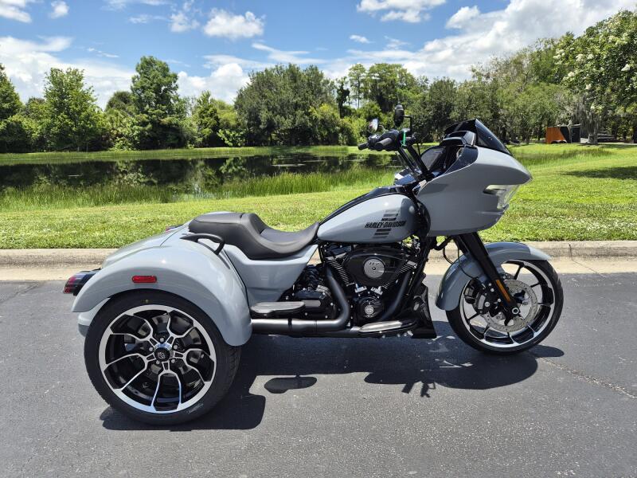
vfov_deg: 58.9
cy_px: 239
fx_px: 423
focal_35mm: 23
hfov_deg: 73.9
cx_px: 318
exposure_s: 1/3688
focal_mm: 5.4
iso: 80
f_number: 1.8
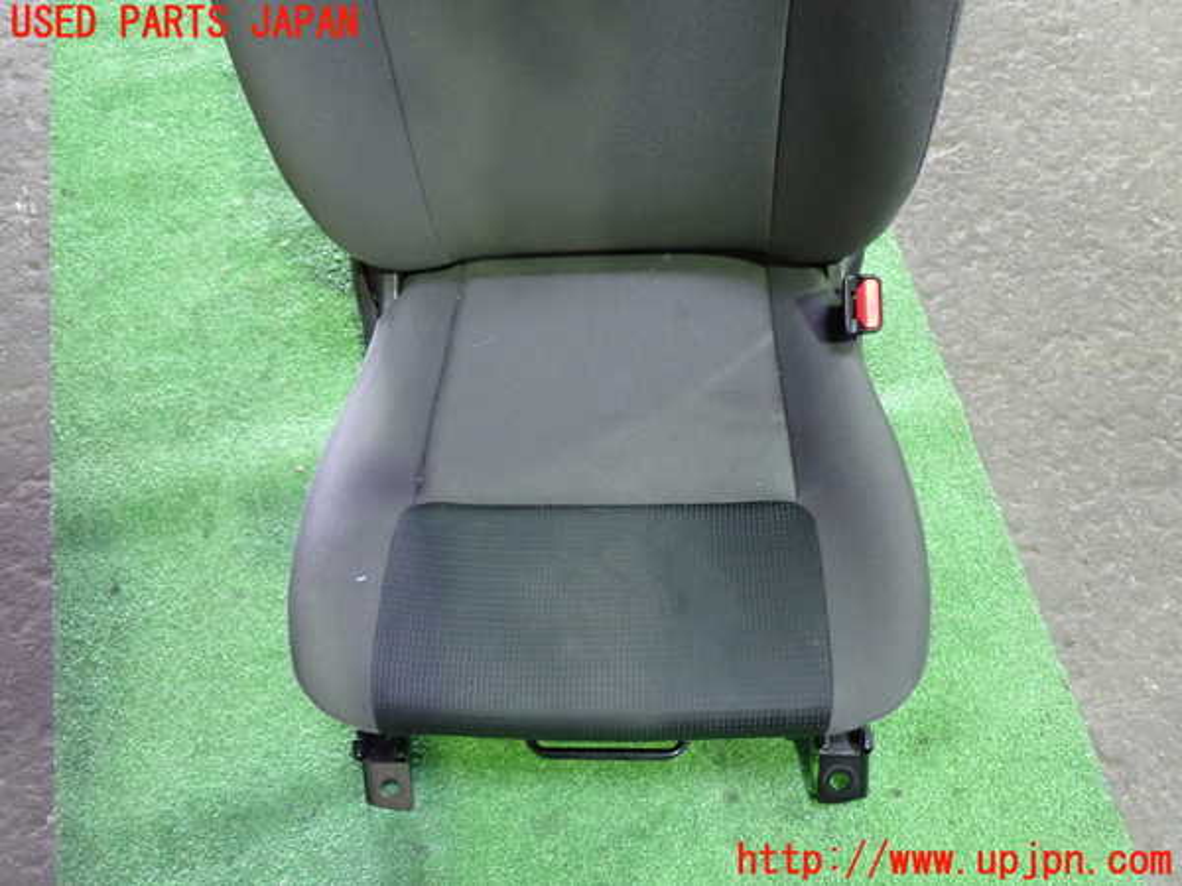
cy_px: 443
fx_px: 1024
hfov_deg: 60.0
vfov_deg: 46.8
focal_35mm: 30
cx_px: 591
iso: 800
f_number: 2.3
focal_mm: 5.4
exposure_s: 1/25
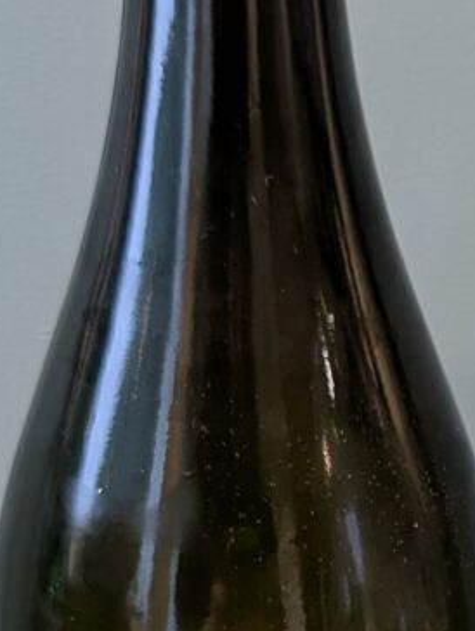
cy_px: 686
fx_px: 1917
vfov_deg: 18.0
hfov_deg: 13.8
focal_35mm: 105
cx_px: 556
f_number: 1.68
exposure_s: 1/33.4
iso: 81
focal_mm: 6.9
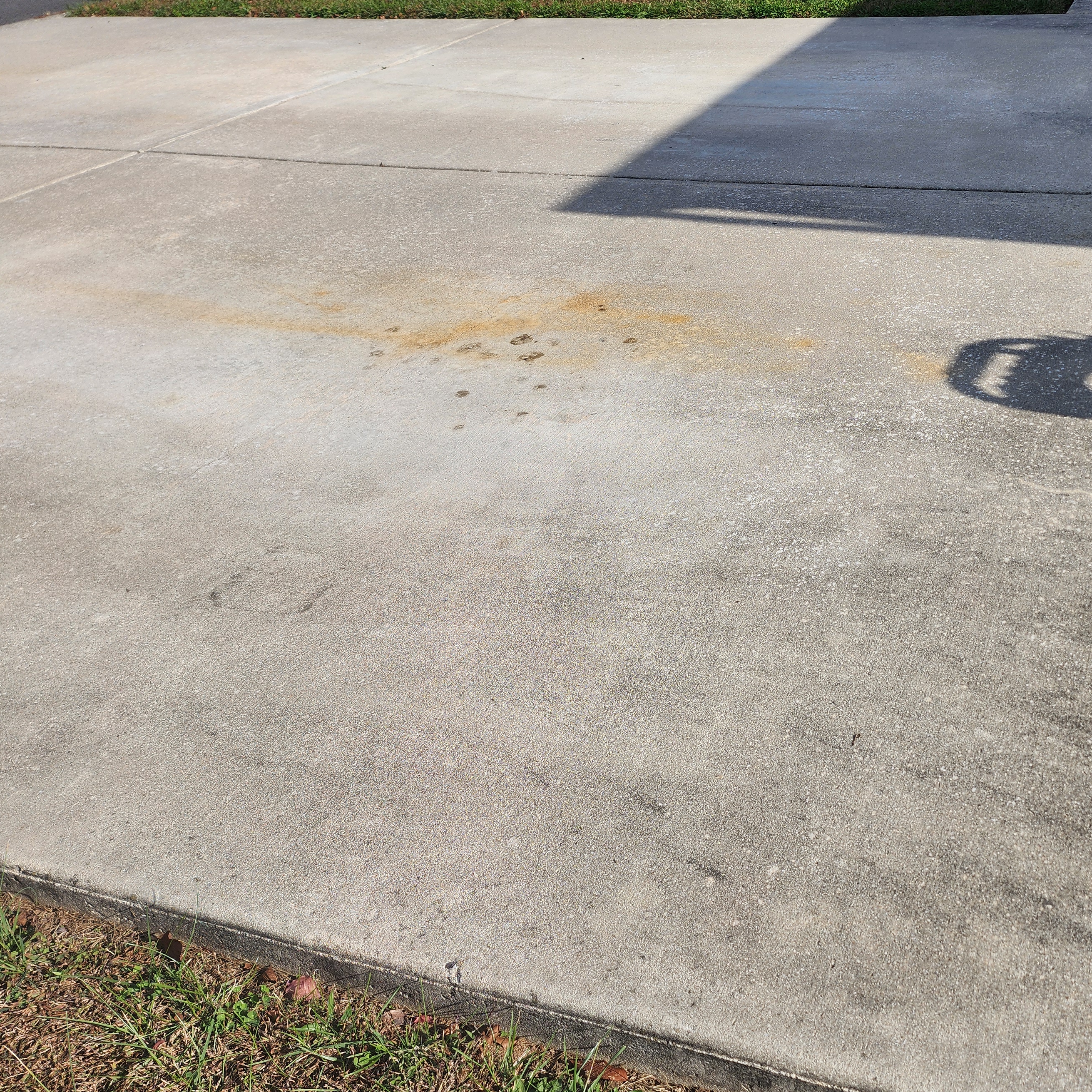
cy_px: 618
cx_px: 776
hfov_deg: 51.0
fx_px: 1106
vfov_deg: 52.4
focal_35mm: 31
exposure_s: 1/1258
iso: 12
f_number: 1.8
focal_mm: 6.4
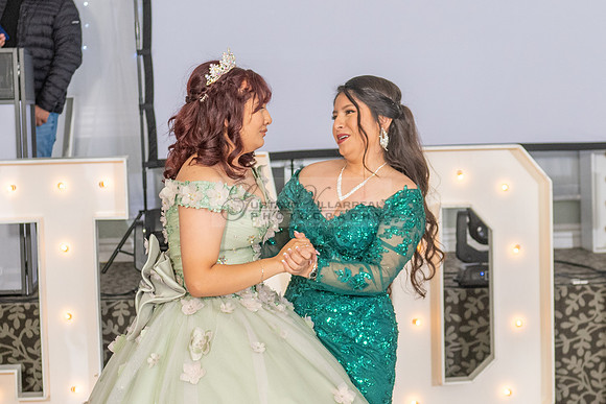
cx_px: 317
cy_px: 318
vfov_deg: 12.4
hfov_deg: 18.5
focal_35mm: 110
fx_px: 1856
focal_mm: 40
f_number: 3.5
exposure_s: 1/160
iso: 500
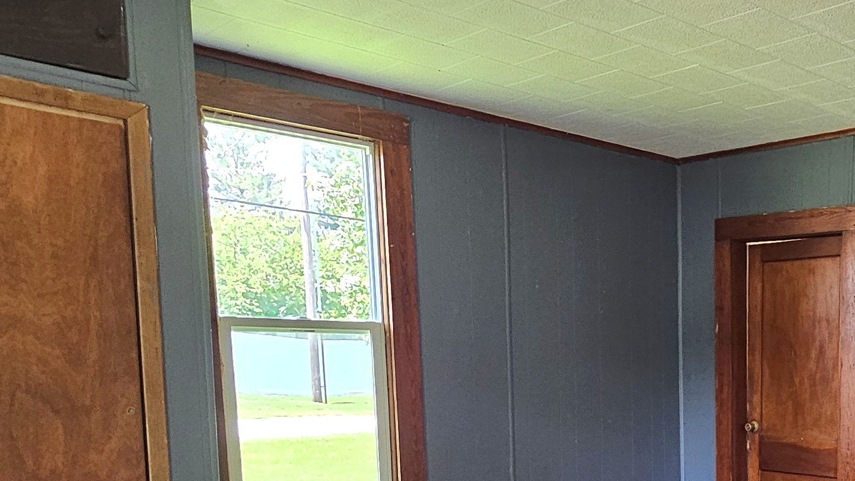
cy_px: 489
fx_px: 839
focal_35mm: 37
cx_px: 809
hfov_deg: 47.1
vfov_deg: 29.7
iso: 200
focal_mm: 2.2
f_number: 2.2
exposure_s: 1/60.2
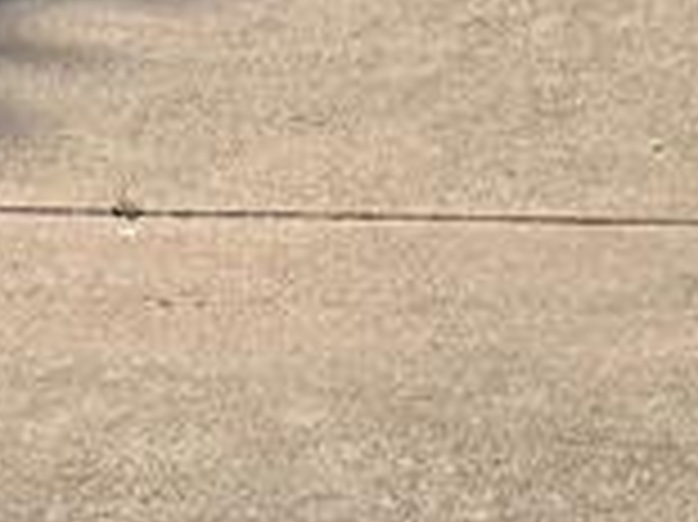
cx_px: 288
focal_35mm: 159
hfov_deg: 12.4
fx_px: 3204
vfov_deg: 9.3
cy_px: 135
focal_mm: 6.76
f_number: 1.78
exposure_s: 1/4310
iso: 80
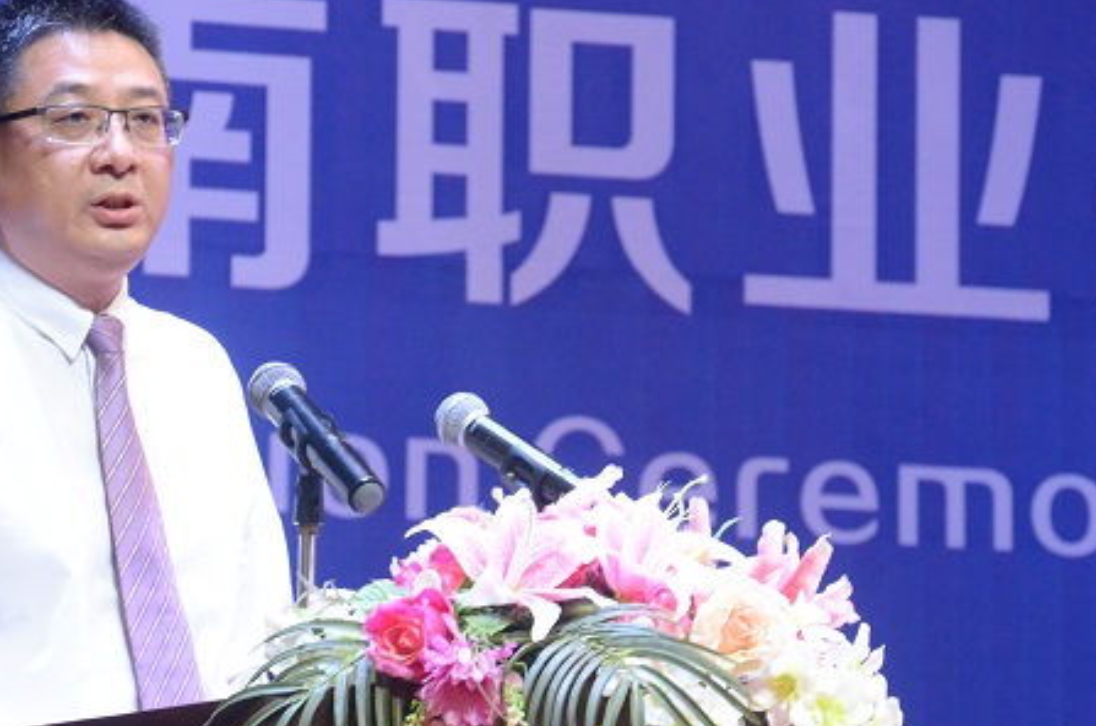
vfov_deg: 6.3
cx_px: 380
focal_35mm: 216
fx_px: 6562
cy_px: 347
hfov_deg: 9.5
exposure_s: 1/80
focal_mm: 92
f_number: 8
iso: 4000
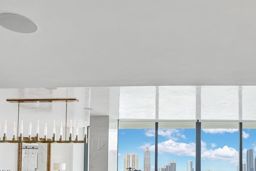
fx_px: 249
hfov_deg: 52.8
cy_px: 173
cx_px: 181
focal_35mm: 35
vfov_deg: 34.3
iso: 800
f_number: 4.5
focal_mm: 16
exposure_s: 1/400
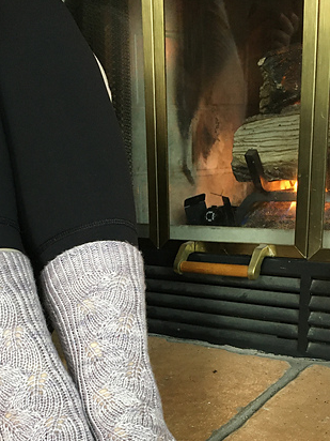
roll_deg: +2.7
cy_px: 338
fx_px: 572
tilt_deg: -17.2
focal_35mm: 45
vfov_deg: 40.7
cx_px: 133
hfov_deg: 32.1
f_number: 2.2
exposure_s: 1/24
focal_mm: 4.15
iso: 200
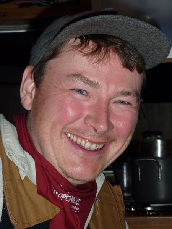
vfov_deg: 23.6
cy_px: 114
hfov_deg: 17.8
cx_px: 86
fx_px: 550
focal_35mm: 83
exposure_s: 1/125
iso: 100
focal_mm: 13.7
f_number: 4.2
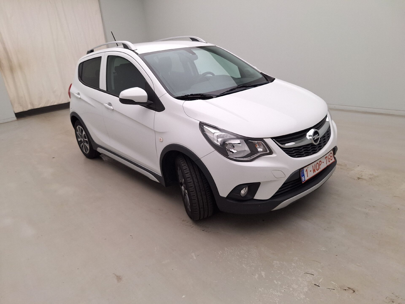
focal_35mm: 23
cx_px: 202
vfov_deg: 58.9
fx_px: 269
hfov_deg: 73.9
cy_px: 152
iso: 40
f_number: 1.8
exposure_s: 1/132
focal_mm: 5.54
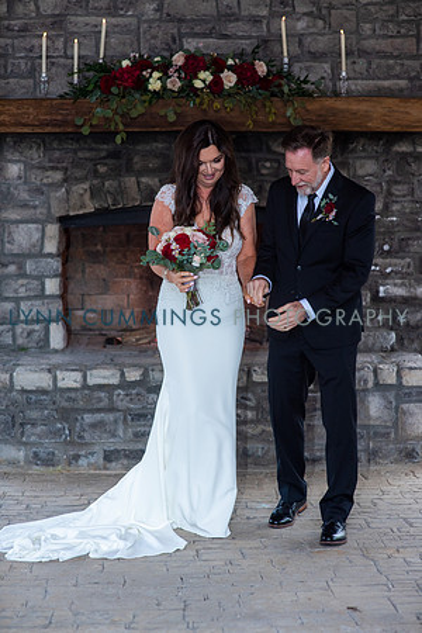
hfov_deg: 16.1
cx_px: 211
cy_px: 316
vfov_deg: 23.9
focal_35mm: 85
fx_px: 1494
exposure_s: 1/125
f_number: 3.2
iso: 640
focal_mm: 85
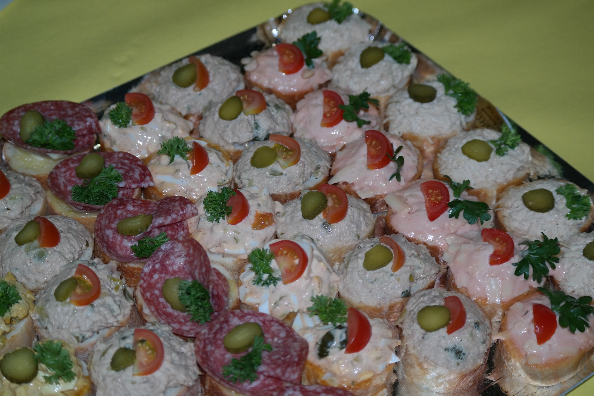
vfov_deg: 17.7
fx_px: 1270
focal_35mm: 77
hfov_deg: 26.3
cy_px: 198
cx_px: 297
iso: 400
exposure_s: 1/80
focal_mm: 50
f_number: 4
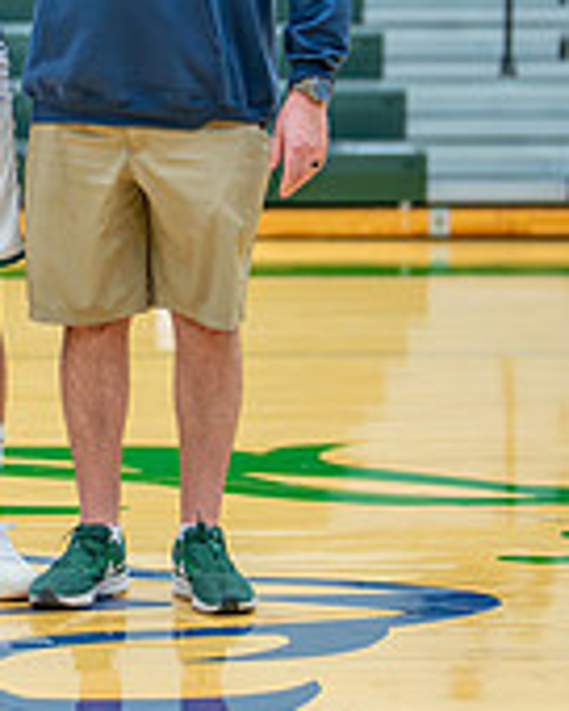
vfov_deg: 10.3
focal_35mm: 187
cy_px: 57
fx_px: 3936
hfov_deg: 8.2
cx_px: -162
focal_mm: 50
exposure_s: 1/800
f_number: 1.2
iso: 1000
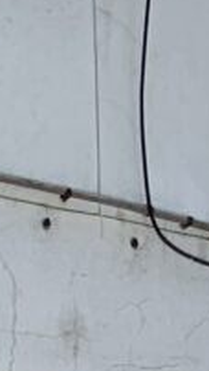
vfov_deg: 7.6
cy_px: 1398
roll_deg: +0.4
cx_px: -499
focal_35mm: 215
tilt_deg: -1.1
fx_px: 2113
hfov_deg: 5.2
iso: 25
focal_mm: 4.25
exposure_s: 1/981
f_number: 1.8
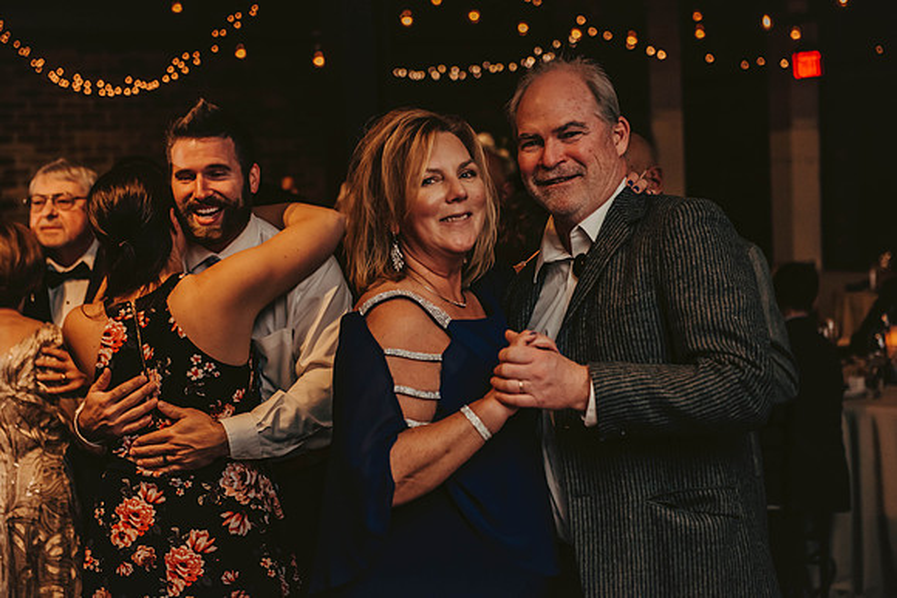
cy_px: 299
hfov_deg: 28.8
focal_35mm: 70
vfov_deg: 19.5
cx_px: 448
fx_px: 1744
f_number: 3.2
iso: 2000
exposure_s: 1/200
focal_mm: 70
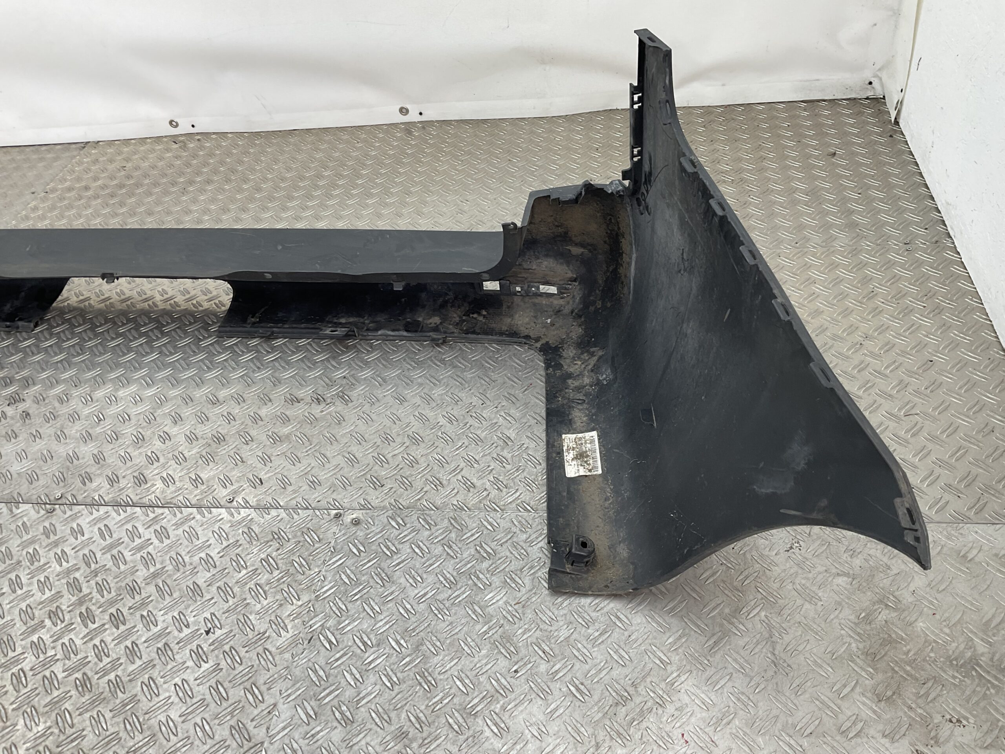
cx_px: 502
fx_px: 842
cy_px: 377
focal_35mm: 29
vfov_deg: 48.2
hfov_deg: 61.7
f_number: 1.8
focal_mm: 3
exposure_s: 1/100
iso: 25
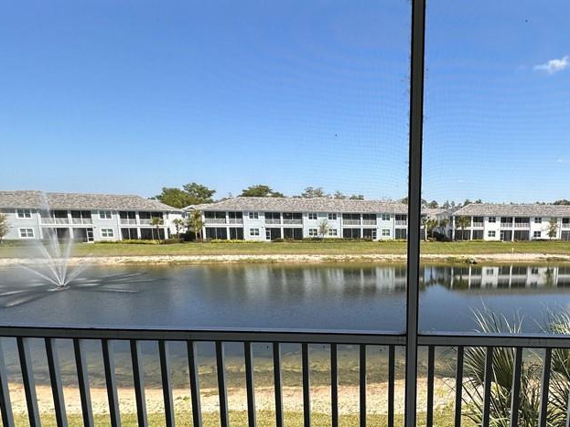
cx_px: 401
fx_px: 379
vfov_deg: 57.8
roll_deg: -1.3
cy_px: 278
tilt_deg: -8.4
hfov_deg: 70.7
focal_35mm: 23
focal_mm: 2.22
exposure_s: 1/972
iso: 40
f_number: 2.2
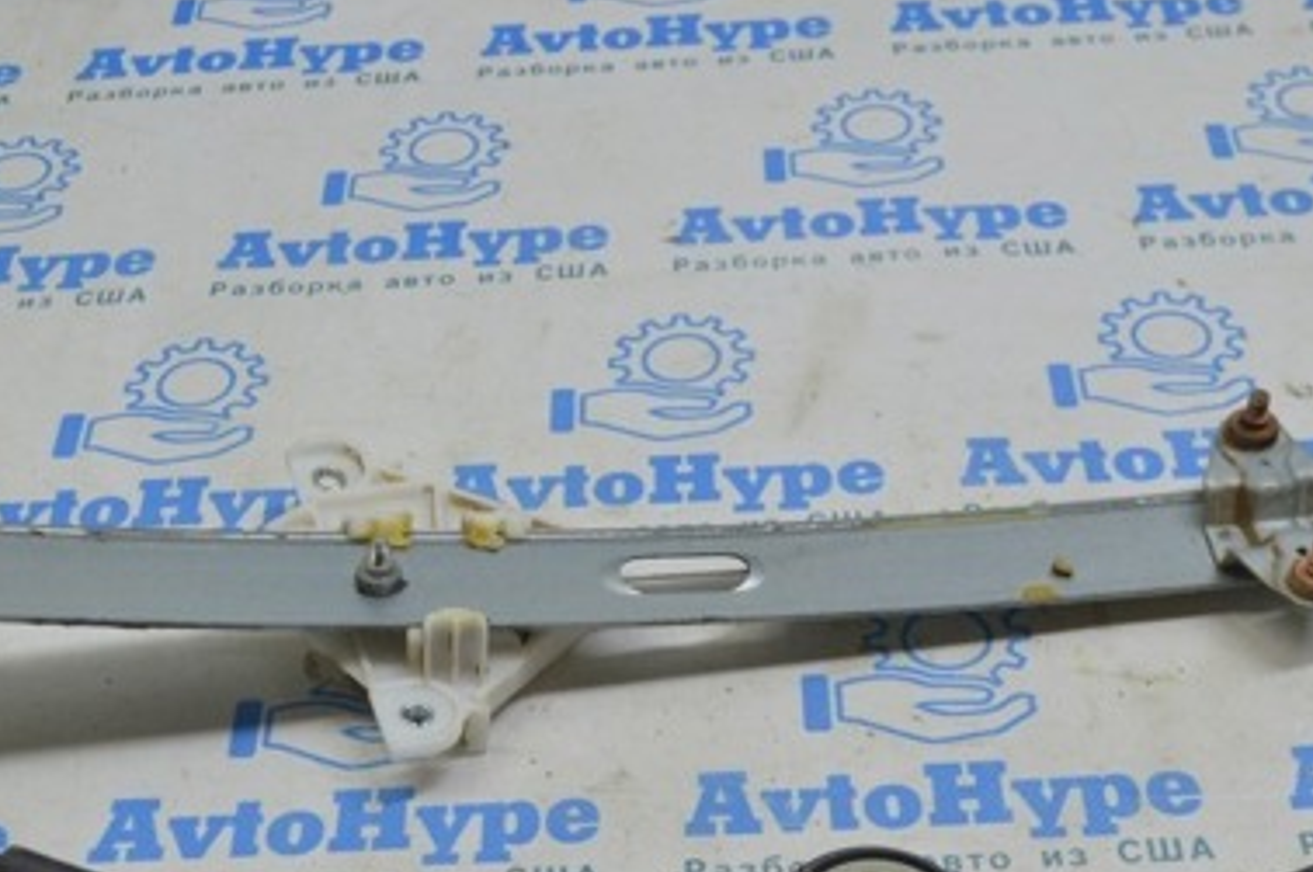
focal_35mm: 61
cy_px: 704
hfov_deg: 32.9
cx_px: 653
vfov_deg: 21.9
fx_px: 2222
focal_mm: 24
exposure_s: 1/40
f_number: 5.6
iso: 400
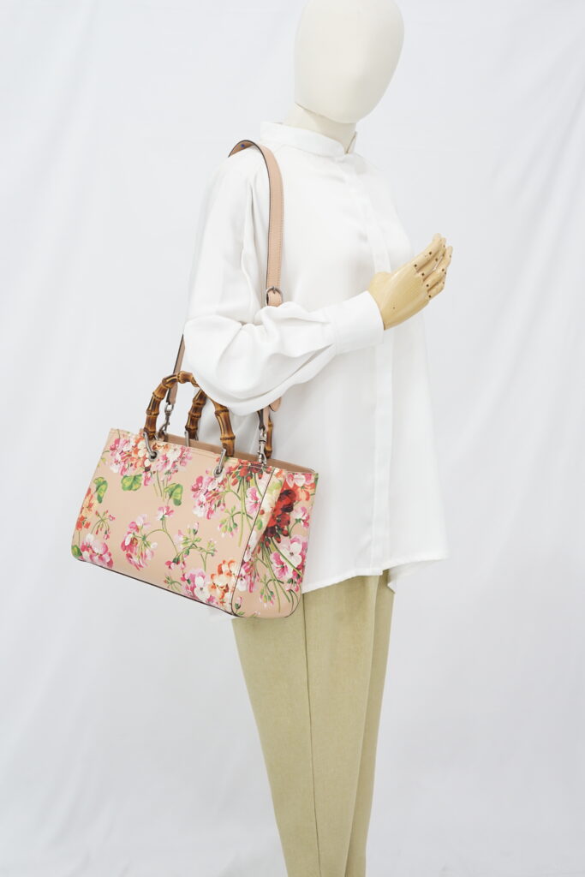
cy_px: 438
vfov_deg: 39.6
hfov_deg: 27.0
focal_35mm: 50
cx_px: 292
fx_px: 1218
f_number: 6.3
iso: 640
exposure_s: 1/8
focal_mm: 50
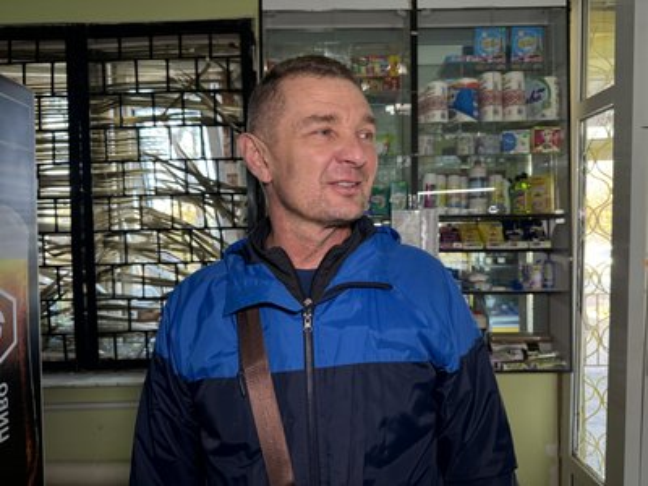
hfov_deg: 71.6
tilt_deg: -0.5
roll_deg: +1.8
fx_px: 449
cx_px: 324
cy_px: 243
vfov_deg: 56.8
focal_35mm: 24
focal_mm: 6.76
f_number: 1.78
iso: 200
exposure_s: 1/73
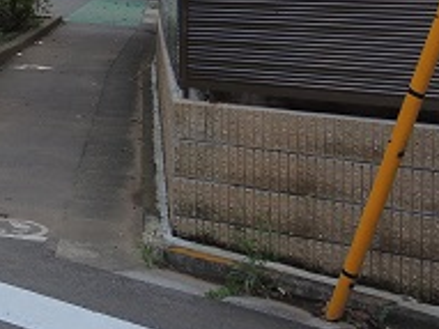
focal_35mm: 110
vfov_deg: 13.3
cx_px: -85
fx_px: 1394
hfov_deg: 17.1
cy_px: 2
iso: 80
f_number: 2.5
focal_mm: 7.6
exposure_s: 1/80
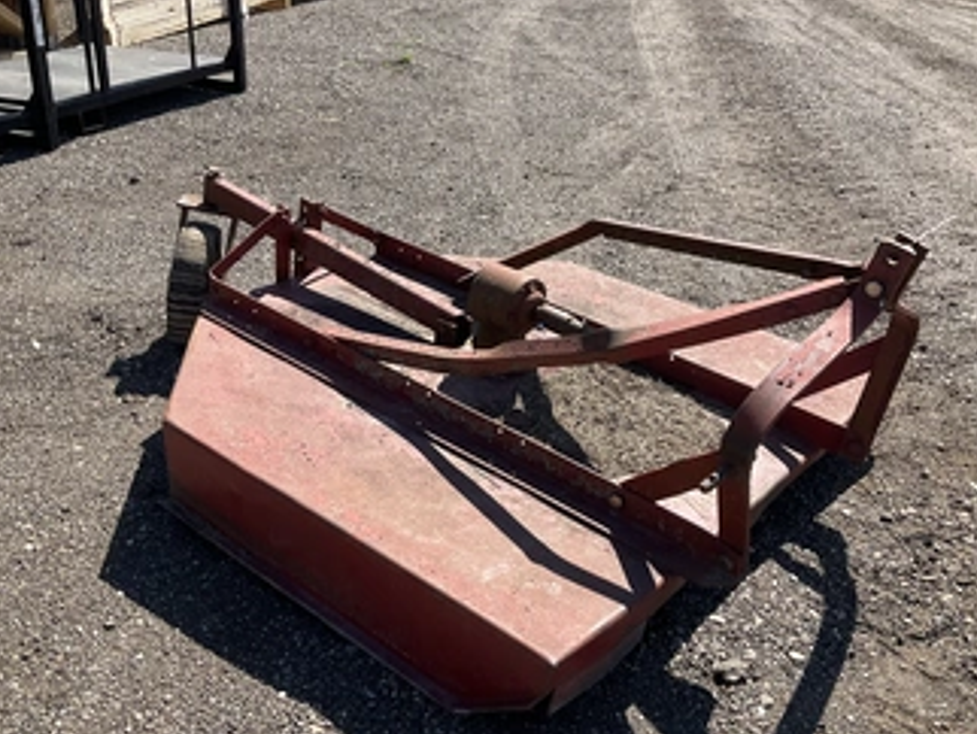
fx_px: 1017
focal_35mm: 36
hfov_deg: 51.3
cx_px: 510
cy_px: 400
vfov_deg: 39.7
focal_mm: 3
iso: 25
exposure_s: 1/1055
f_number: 1.8
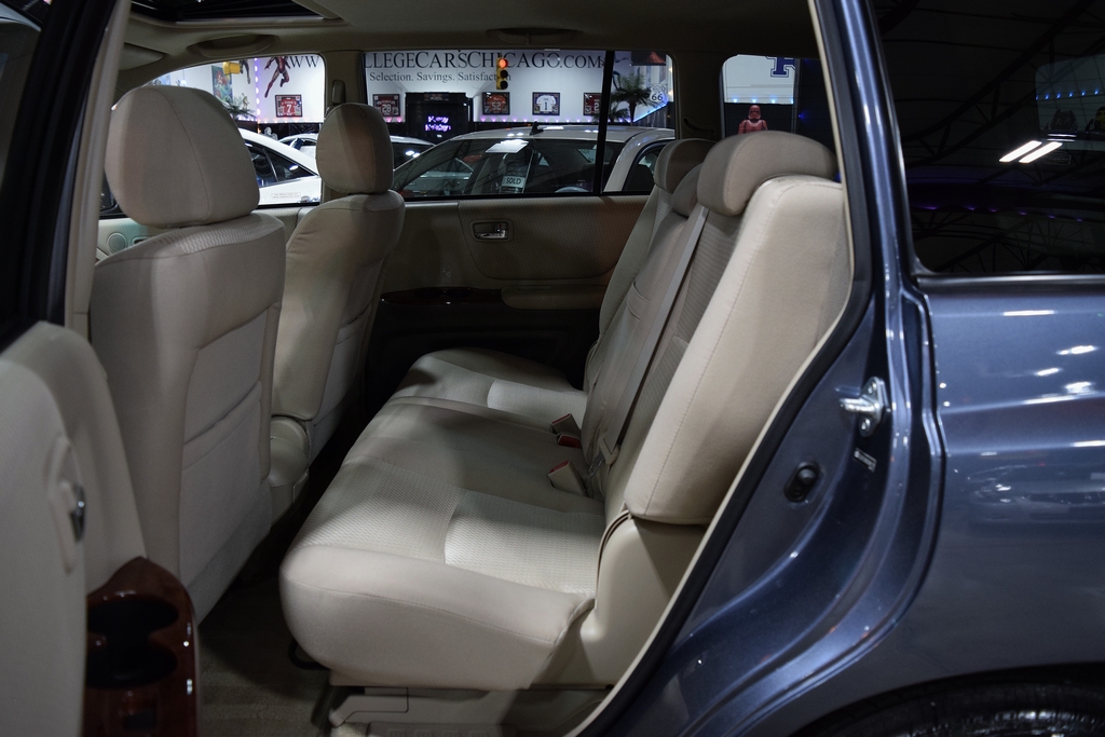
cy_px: 368
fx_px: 829
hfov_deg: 67.4
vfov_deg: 47.9
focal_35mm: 27
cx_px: 552
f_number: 3.5
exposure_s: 1/60
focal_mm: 18
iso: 1100
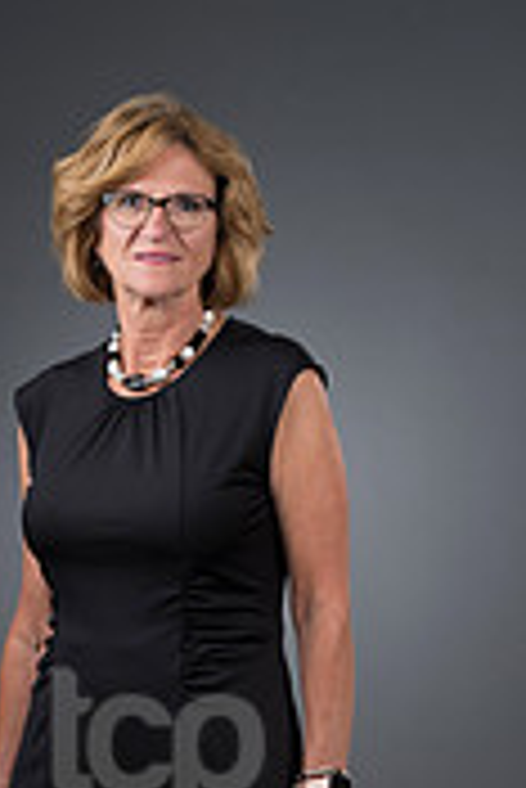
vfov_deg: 9.9
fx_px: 4506
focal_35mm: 206
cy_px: 793
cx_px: 157
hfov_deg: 6.7
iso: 160
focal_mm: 80
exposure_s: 1/250
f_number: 5.6
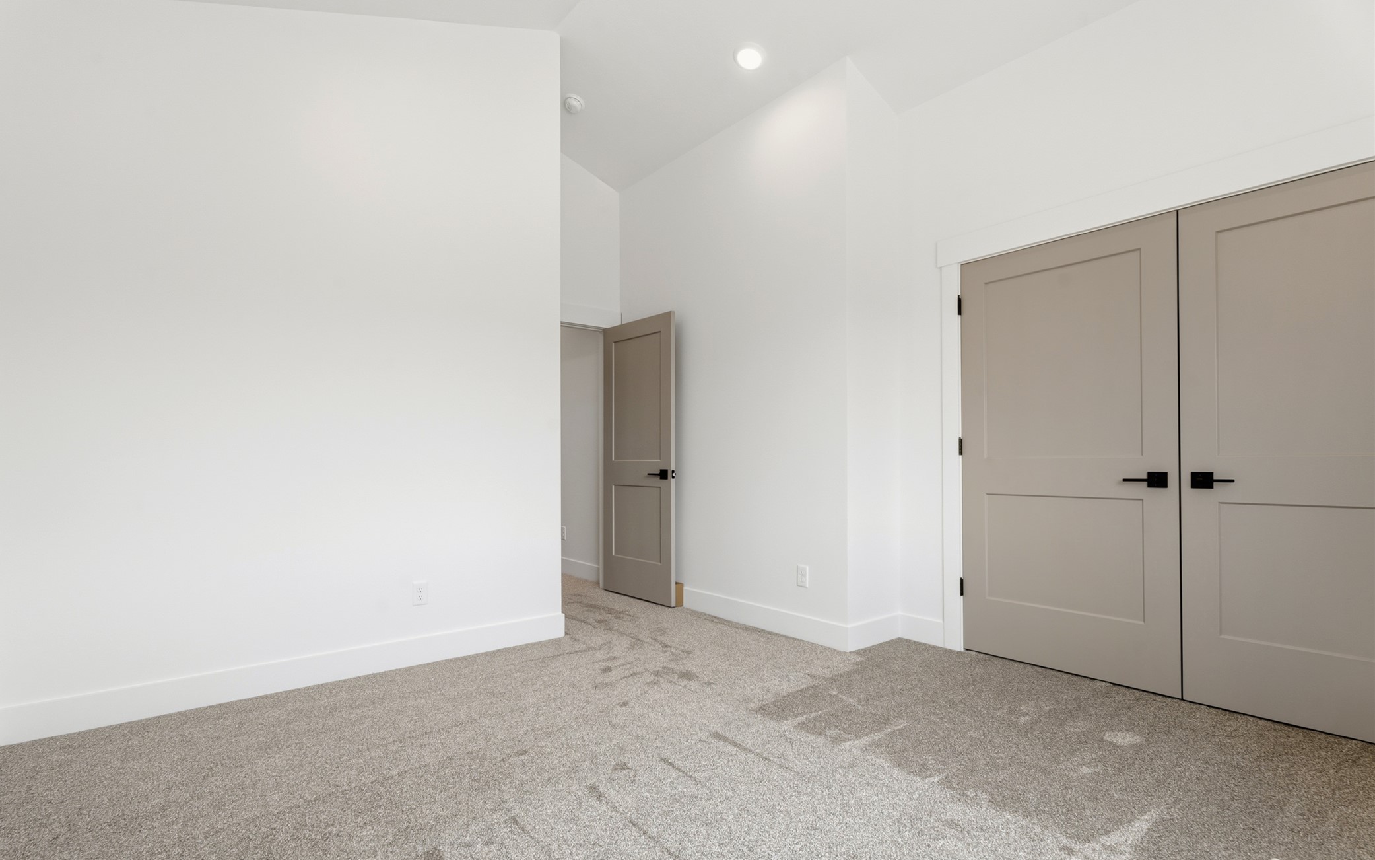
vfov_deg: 67.9
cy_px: 462
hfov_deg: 94.3
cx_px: 659
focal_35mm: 17
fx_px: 637
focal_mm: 16
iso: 250
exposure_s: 1/40
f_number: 9
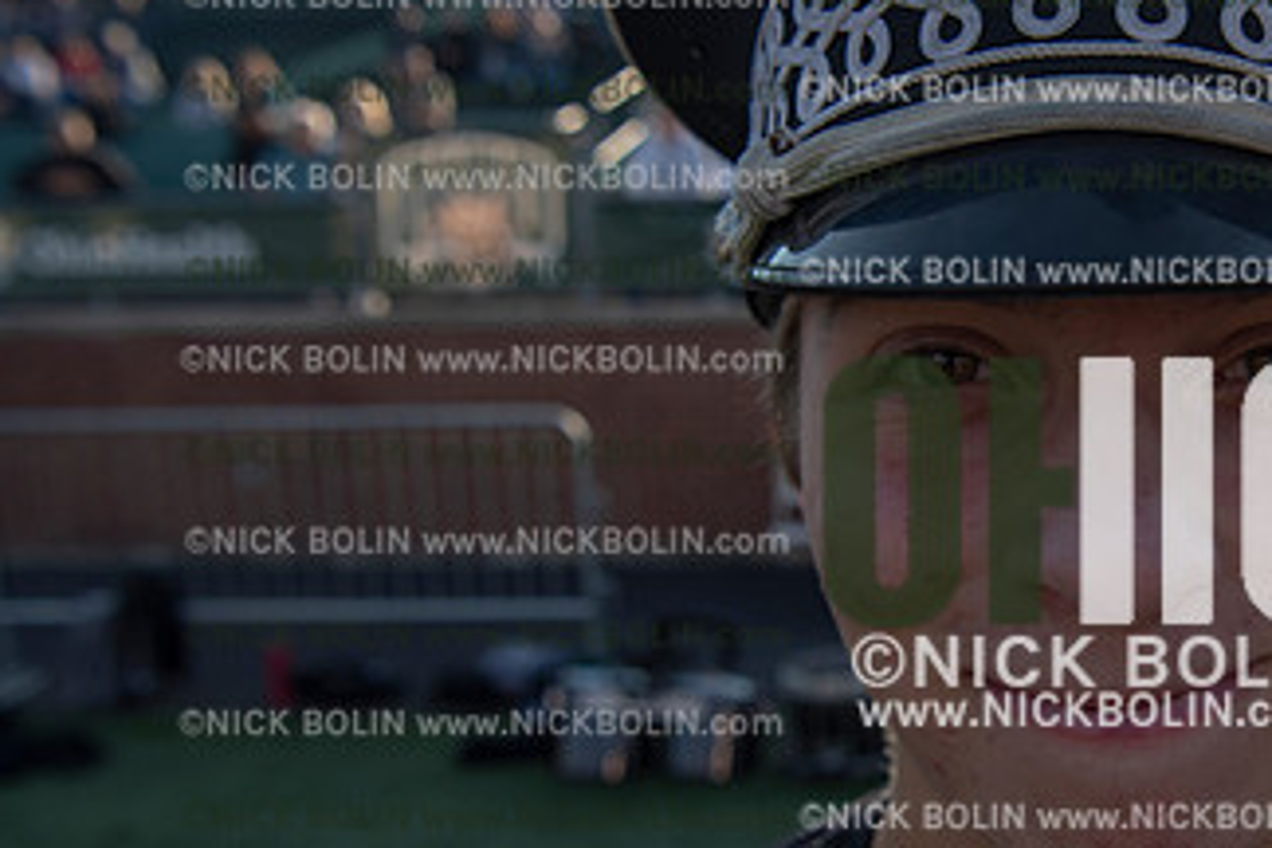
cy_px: 544
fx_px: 1519
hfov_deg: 42.4
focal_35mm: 43
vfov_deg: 31.0
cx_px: 1099
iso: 100
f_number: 5.6
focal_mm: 24
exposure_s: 1/500
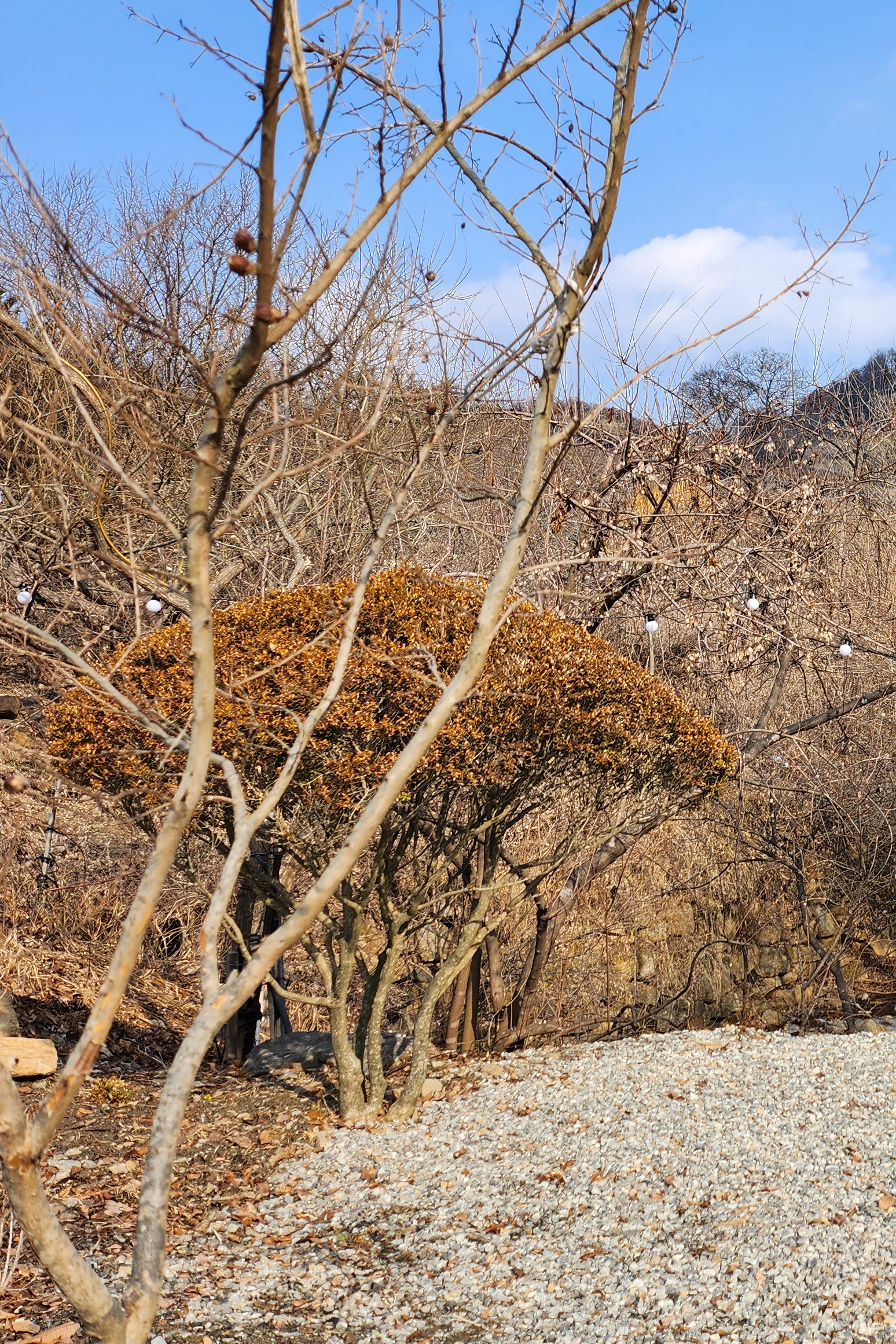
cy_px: 649
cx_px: 1027
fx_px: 1605
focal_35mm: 43
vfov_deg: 45.4
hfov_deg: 27.9
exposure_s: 1/1606
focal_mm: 5
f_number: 1.8
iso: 50
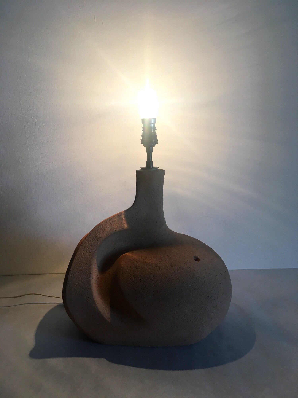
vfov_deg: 61.7
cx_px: 149
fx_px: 333
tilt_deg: -10.2
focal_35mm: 29
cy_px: 199
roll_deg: +1.6
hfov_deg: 48.2
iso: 25
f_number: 2.2
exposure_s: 1/33
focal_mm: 4.15
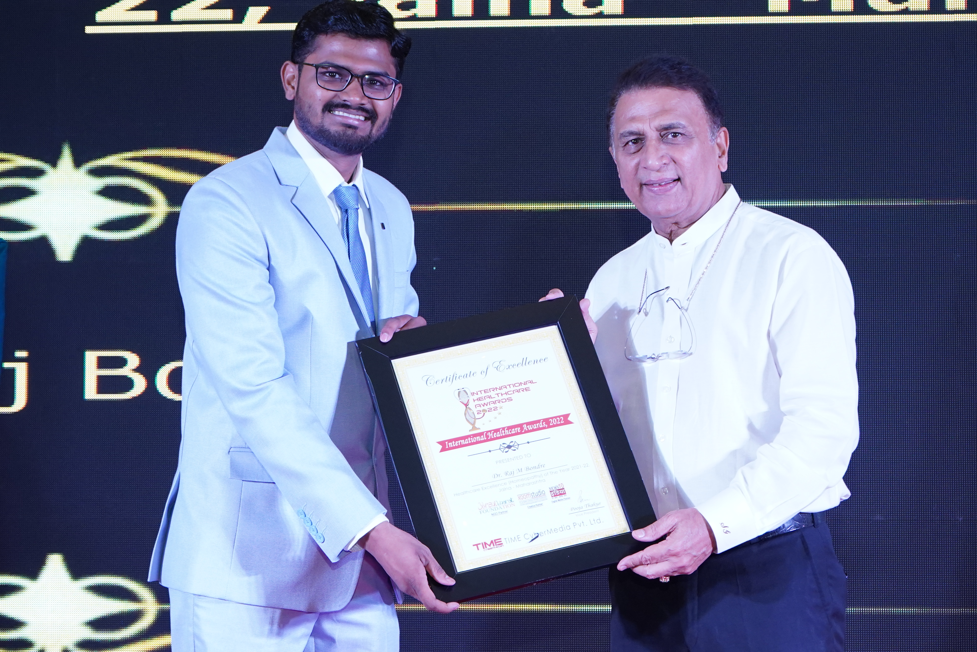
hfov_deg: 24.2
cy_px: 326
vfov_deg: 16.3
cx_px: 488
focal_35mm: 84
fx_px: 2279
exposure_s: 1/250
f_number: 6.3
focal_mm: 56
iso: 2500
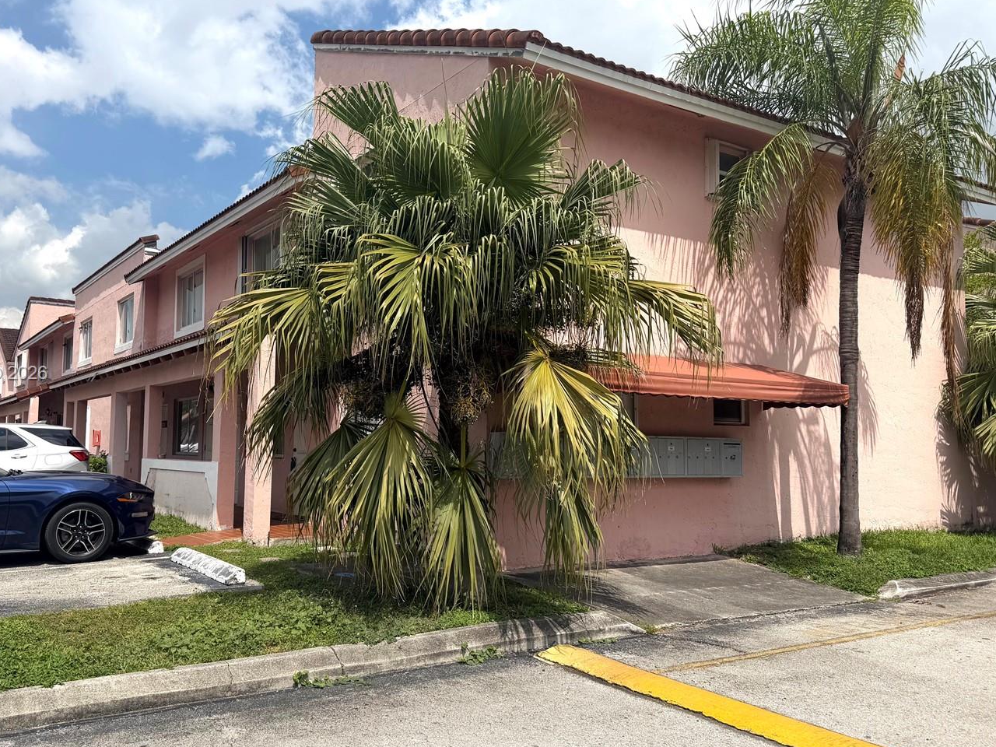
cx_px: 428
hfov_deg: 59.7
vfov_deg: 46.8
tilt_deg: +4.6
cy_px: 374
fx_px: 863
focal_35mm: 30
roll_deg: -0.4
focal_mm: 6.76
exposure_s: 1/8130
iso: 80
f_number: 1.78
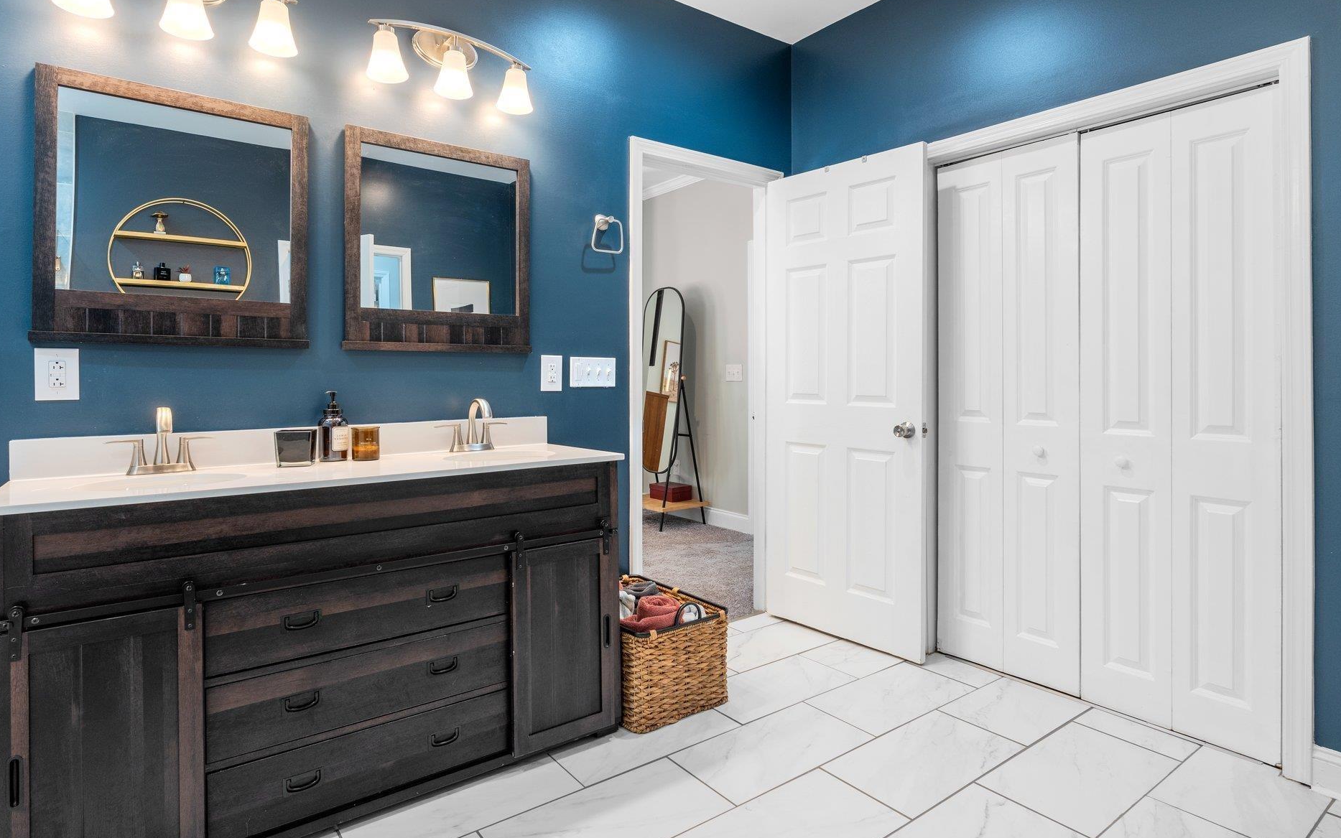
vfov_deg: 60.7
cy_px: 390
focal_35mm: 20
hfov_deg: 86.2
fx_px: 715
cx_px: 624
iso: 250
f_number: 9
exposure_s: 1/3
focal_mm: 17.5
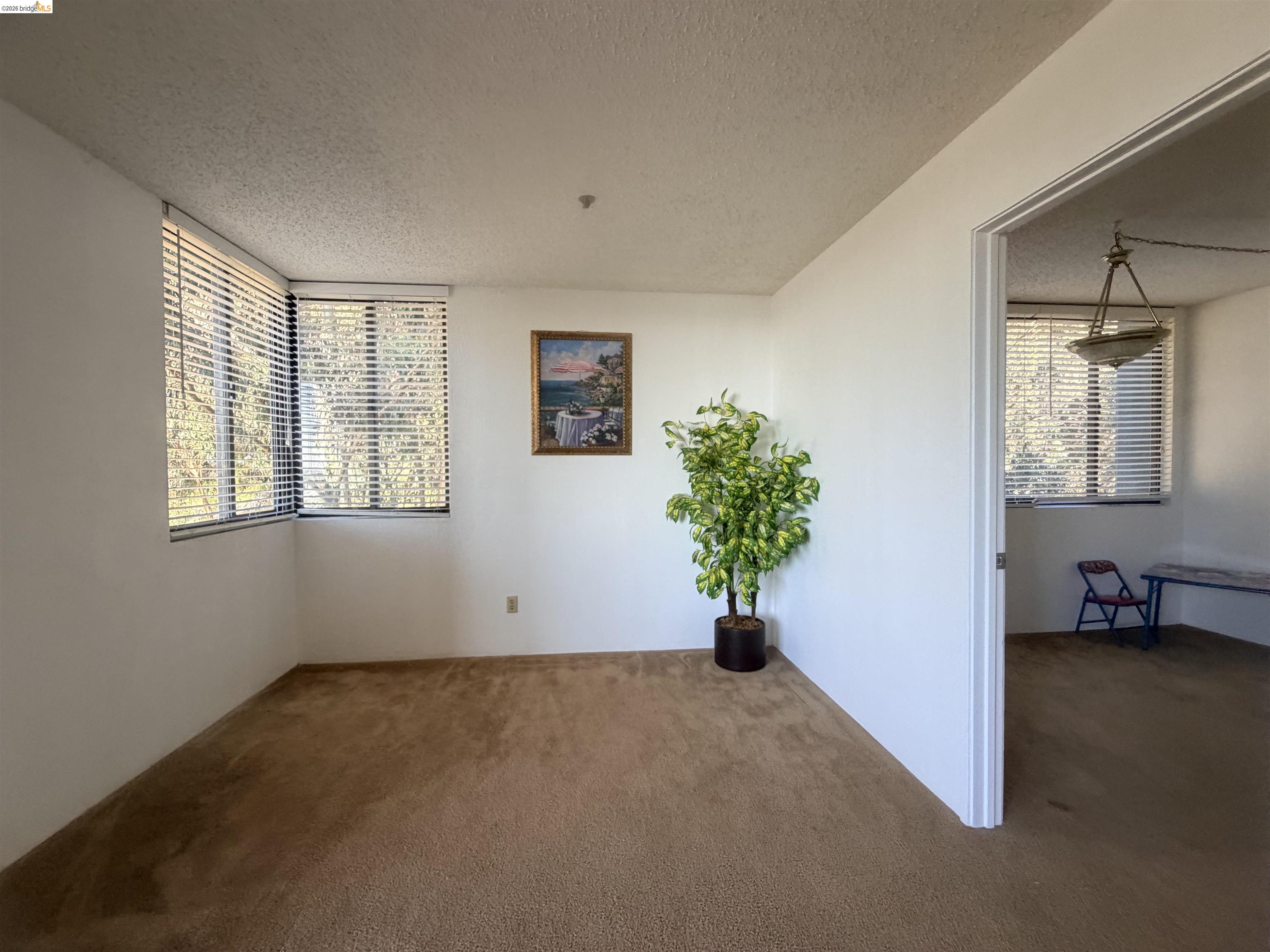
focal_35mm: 14
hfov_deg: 102.1
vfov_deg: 85.7
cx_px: 635
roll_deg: +0.6
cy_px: 476
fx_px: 514
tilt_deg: -1.6
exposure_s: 1/121
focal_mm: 2.22
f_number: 2.2
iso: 250
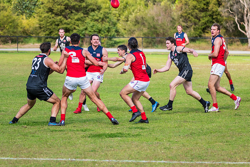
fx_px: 1719
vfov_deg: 5.6
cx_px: 121
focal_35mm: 248
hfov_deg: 8.3
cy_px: 86
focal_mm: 240
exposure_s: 1/1600
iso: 800
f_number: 6.3
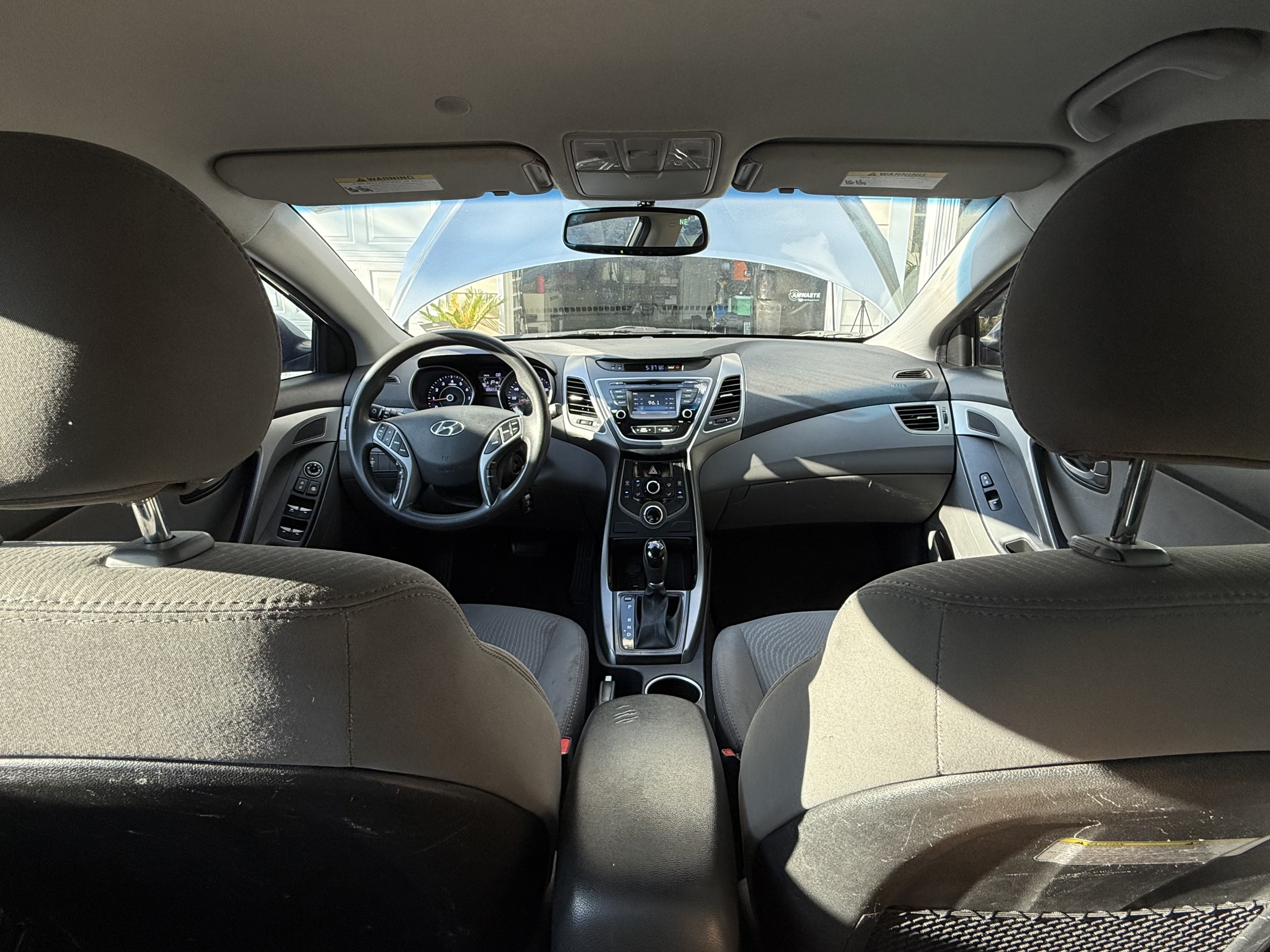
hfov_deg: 102.1
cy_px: 476
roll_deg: -1.8
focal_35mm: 14
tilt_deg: -12.2
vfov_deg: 85.7
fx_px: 514
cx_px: 635
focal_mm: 2.22
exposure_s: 1/103
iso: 64
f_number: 2.2
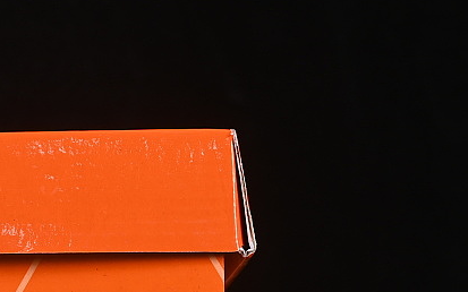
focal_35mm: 200
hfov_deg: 10.3
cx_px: -116
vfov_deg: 6.6
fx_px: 2551
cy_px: 246
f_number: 8
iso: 160
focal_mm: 50
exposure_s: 1/80
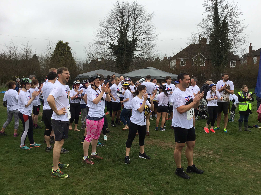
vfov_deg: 45.4
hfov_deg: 58.4
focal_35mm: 31
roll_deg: -1.6
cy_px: 98
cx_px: 130
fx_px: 234
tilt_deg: -5.9
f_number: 2.4
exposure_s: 1/240
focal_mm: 3.3
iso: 25
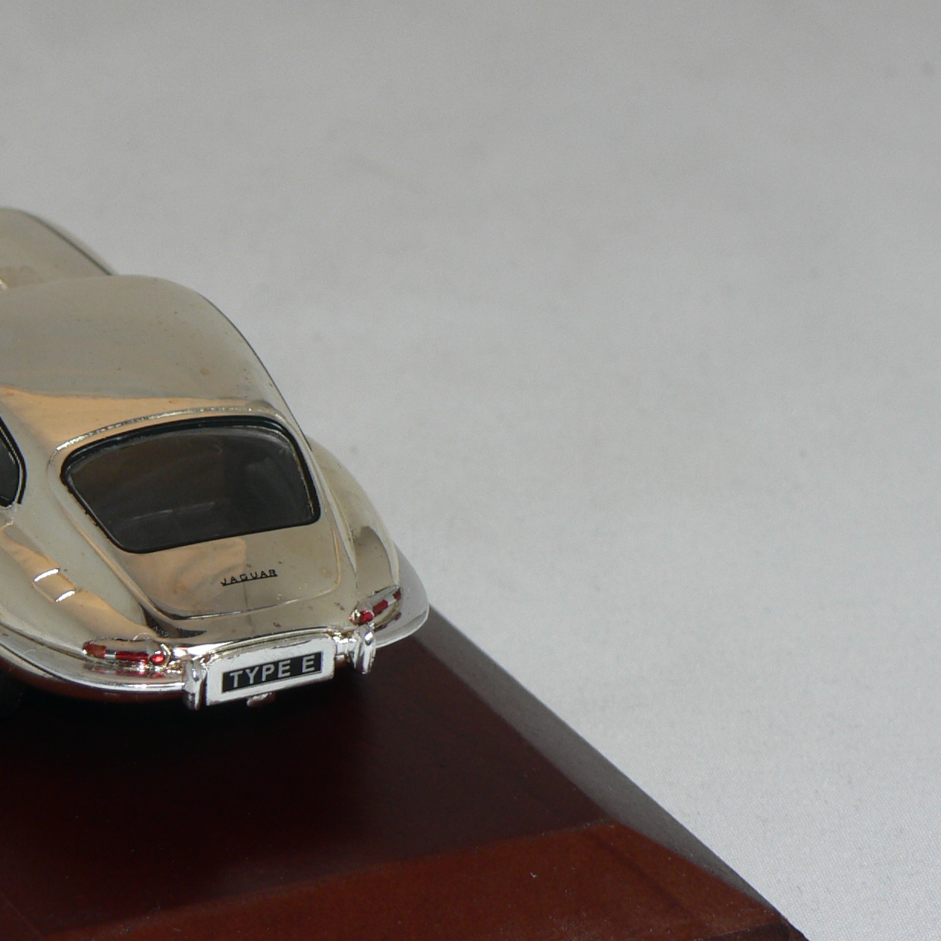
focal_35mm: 171
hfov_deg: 10.2
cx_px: 157
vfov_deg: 10.2
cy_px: 528
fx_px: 5259
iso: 80
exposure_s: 1/60
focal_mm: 15.5
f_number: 3.2
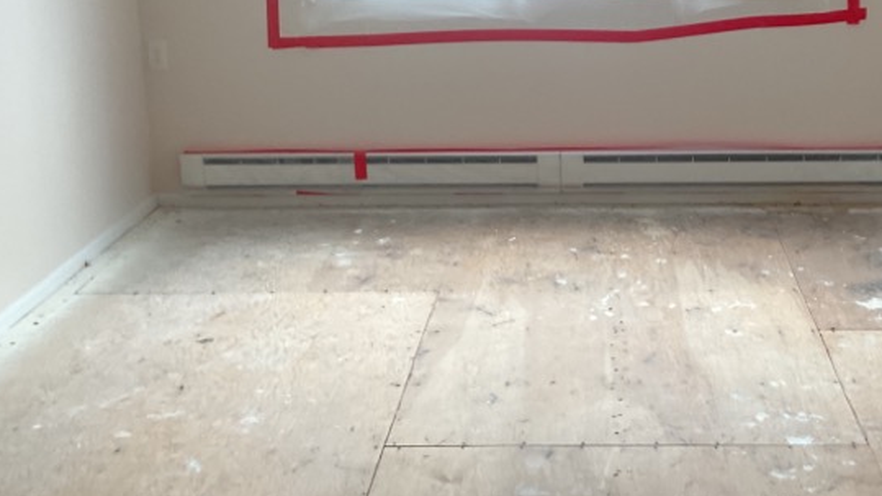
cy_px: 216
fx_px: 1403
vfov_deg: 20.0
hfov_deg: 34.5
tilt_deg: -15.0
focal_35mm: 60
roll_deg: +0.7
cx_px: 594
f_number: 1.8
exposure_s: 1/40
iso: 250
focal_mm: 3
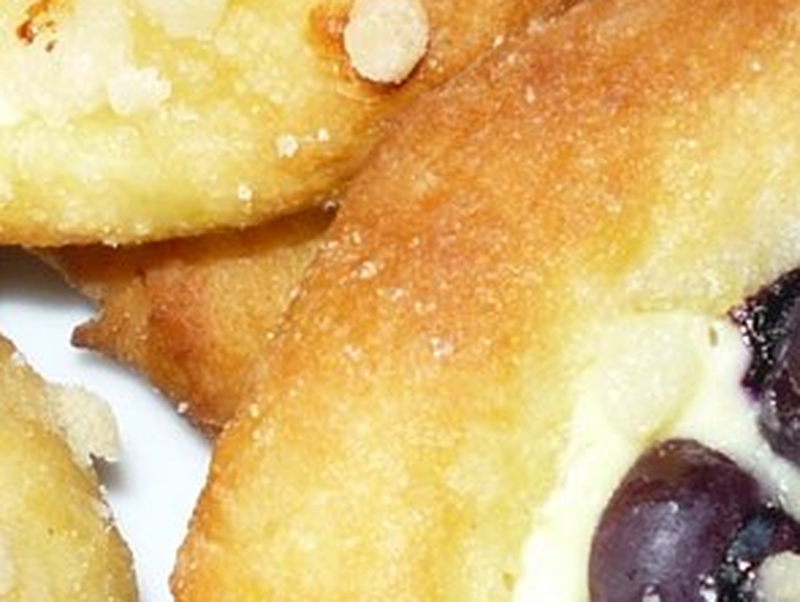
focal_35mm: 130
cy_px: 683
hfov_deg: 15.1
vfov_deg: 11.3
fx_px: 3008
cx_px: 174
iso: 100
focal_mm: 5.2
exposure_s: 1/30
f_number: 4
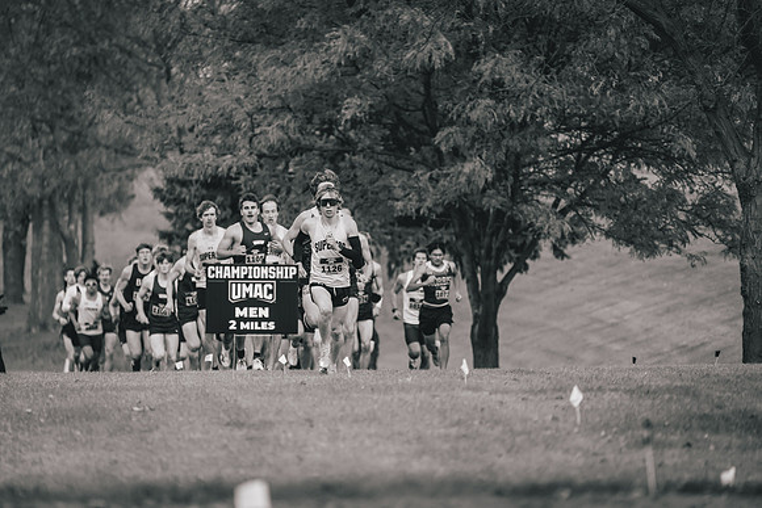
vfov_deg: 3.4
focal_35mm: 400
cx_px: 381
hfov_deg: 5.2
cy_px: 254
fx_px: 8468
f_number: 6.3
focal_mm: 400
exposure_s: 1/1250
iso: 400
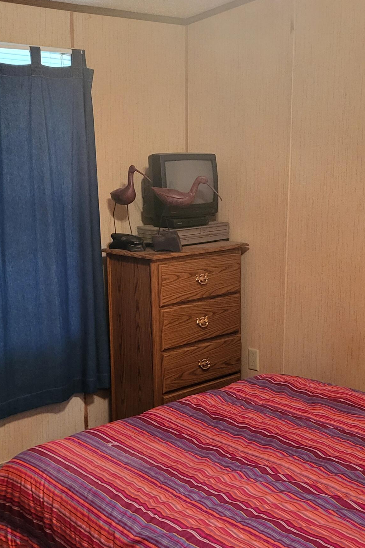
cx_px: 173
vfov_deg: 41.8
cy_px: 320
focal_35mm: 47
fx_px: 715
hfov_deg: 28.6
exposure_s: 1/30
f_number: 1.8
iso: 500
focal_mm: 5.4
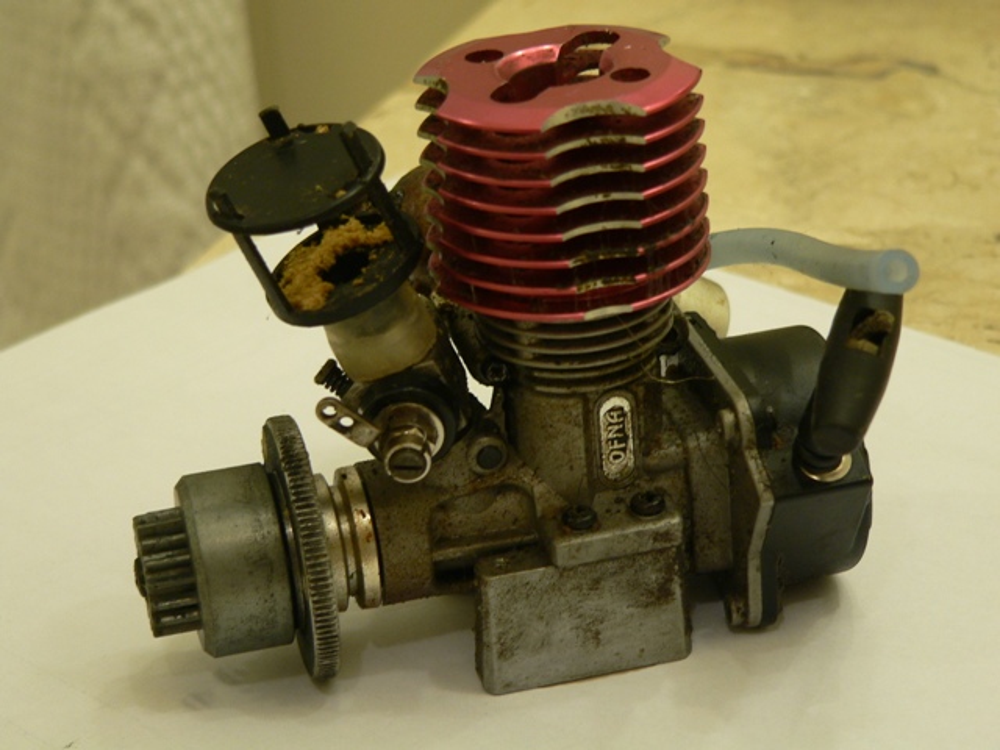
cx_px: 500
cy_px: 375
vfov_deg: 16.8
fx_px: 2542
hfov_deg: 22.3
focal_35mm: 88
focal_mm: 14.6
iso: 100
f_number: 2.8
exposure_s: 1/15
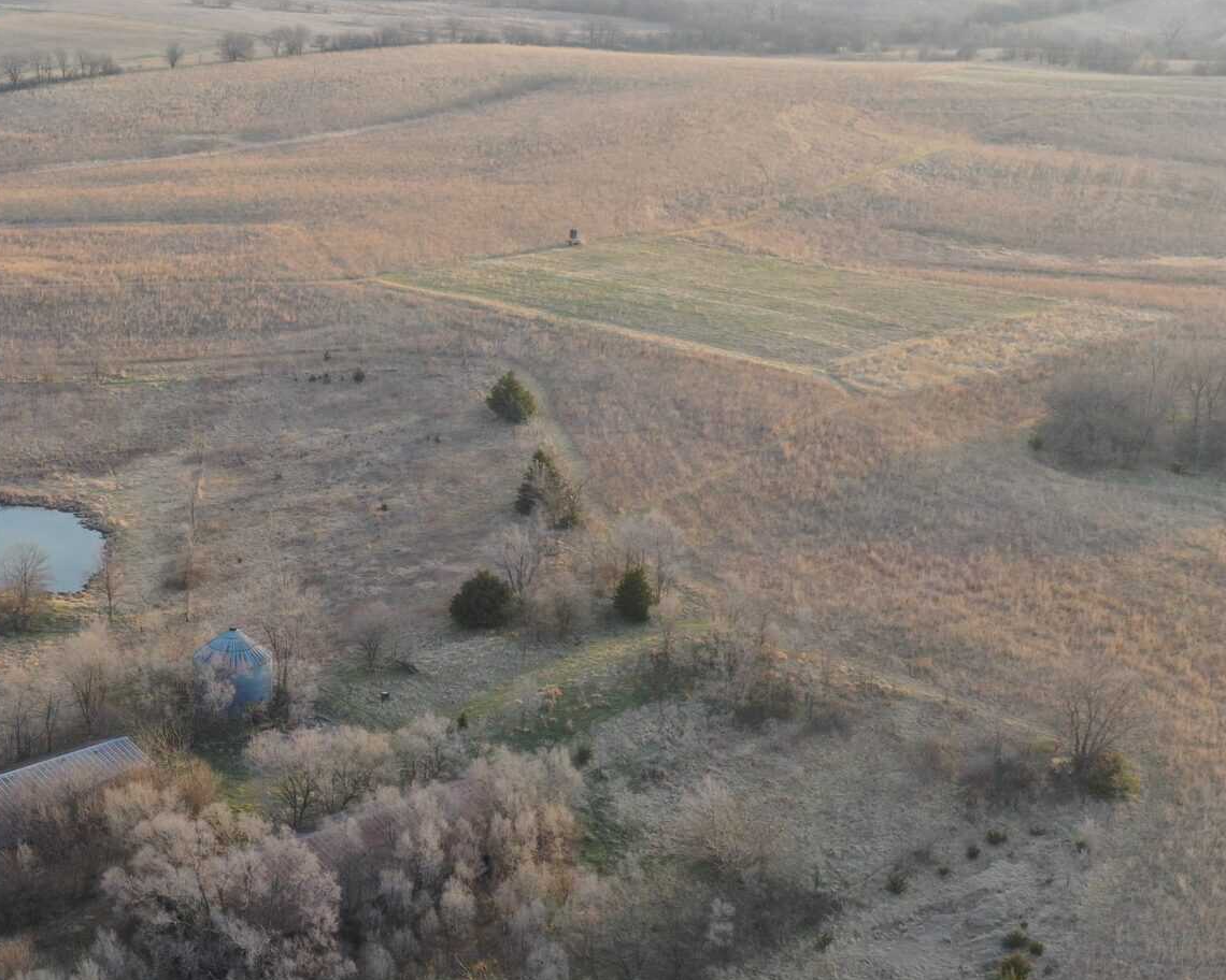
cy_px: 707
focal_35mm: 59
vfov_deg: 25.6
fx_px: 2141
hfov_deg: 31.1
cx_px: 228
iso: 100
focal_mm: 10.26
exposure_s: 1/120
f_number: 4.5
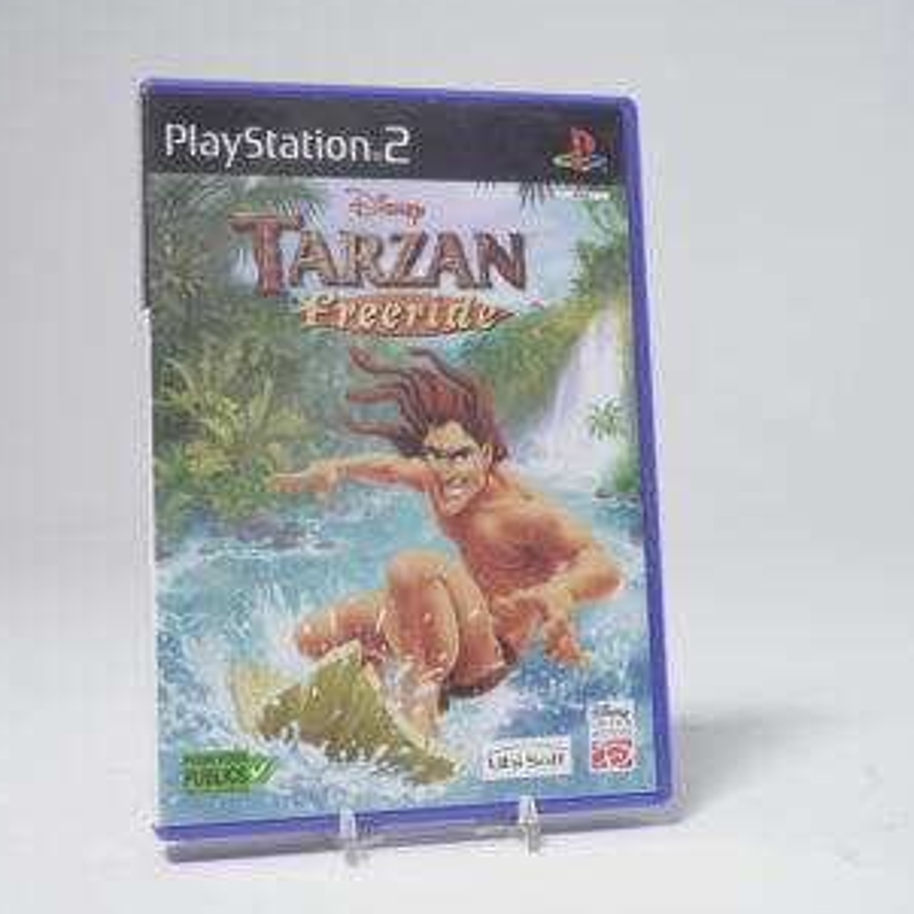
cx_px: 395
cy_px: 425
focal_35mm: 49
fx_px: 1464
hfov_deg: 34.6
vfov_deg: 34.7
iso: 125
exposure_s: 1/4
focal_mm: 34
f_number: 5.6
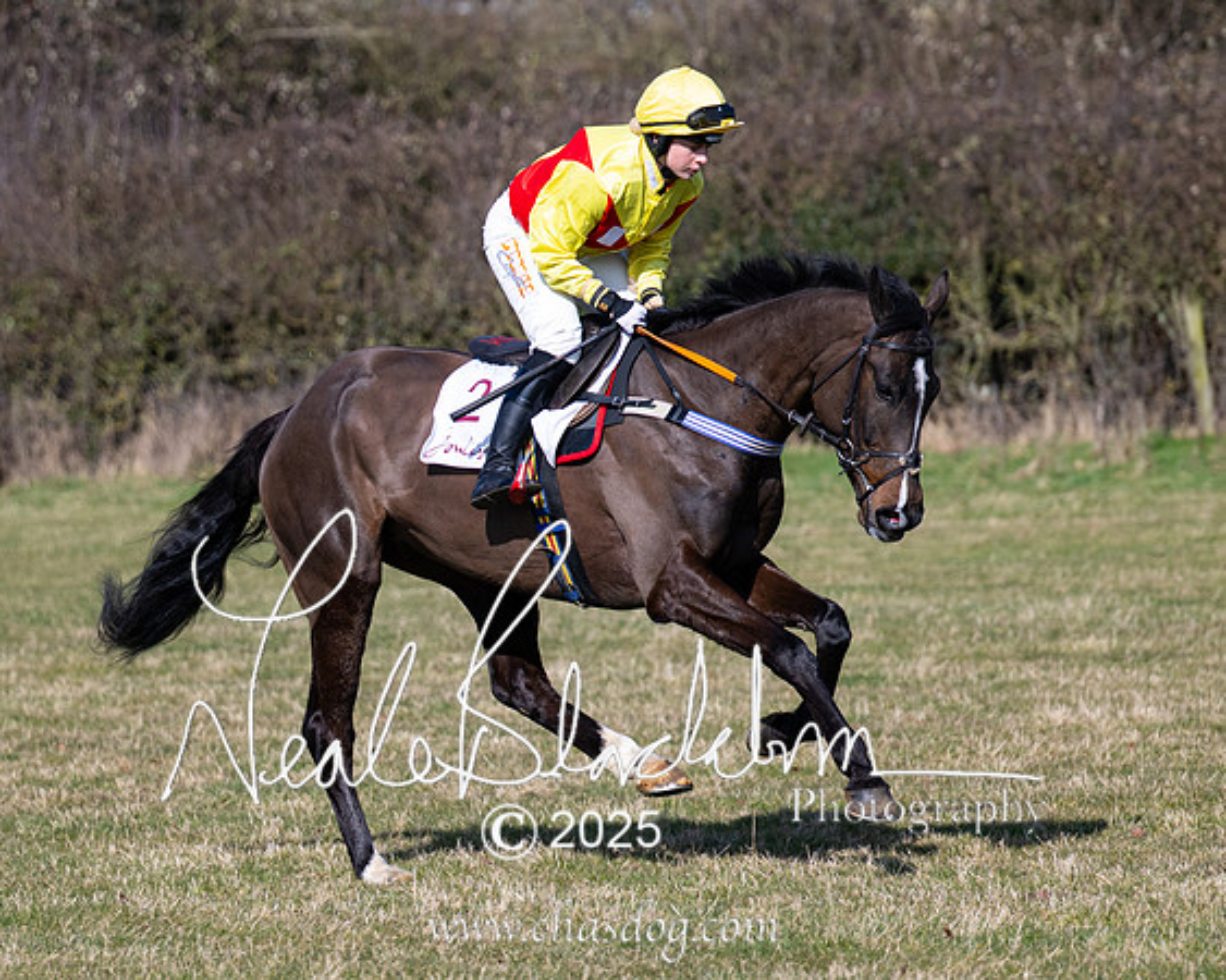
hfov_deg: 7.3
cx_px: 401
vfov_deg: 5.9
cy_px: 474
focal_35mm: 264
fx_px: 9564
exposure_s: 1/5000
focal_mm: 120
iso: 200
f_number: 2.8
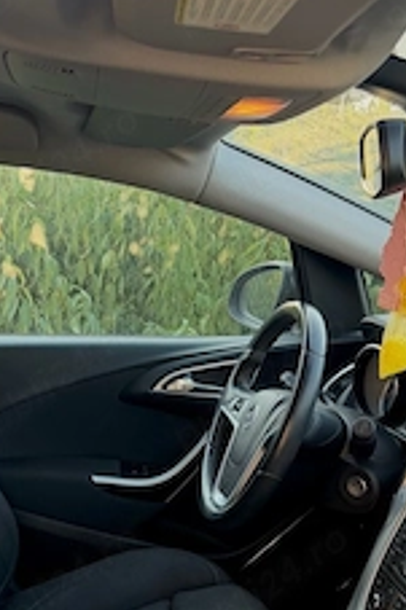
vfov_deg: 43.8
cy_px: 417
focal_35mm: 44
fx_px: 745
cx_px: 105
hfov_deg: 30.0
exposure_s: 1/189
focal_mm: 6.76
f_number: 1.78
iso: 200
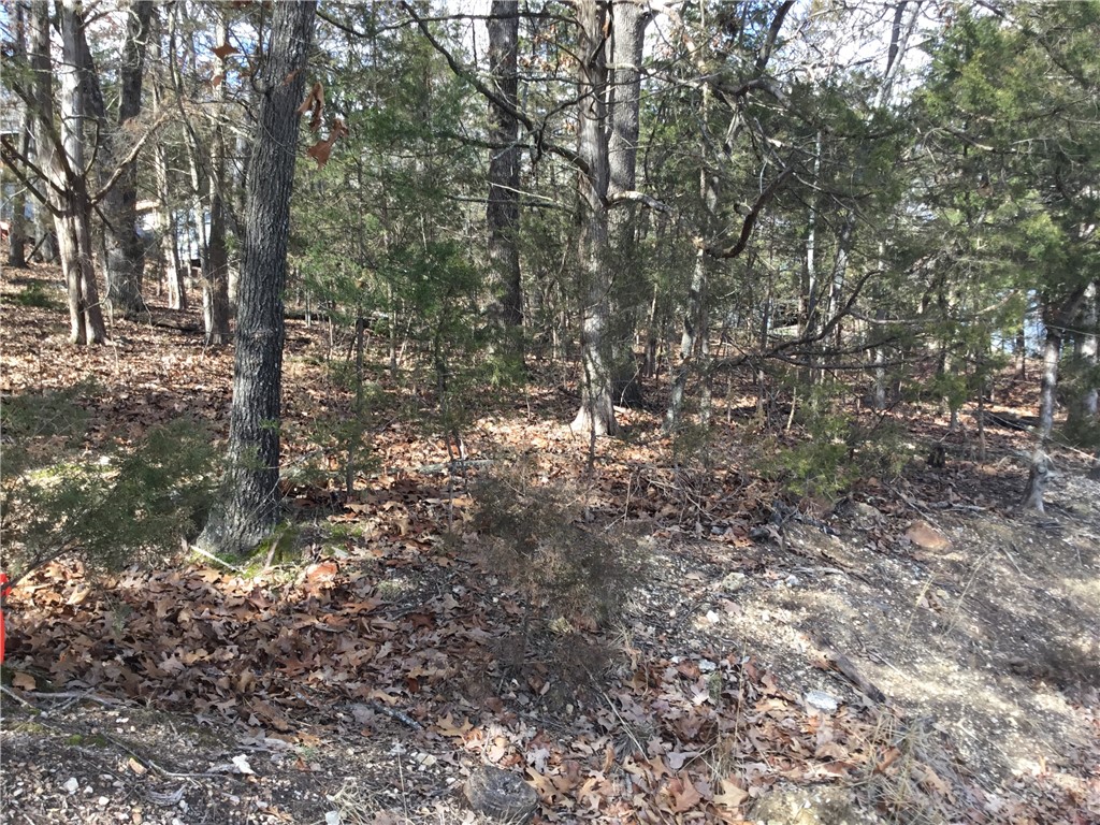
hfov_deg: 58.4
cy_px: 412
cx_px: 550
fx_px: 985
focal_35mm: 31
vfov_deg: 45.4
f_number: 2.4
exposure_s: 1/142
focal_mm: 3.3
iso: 25
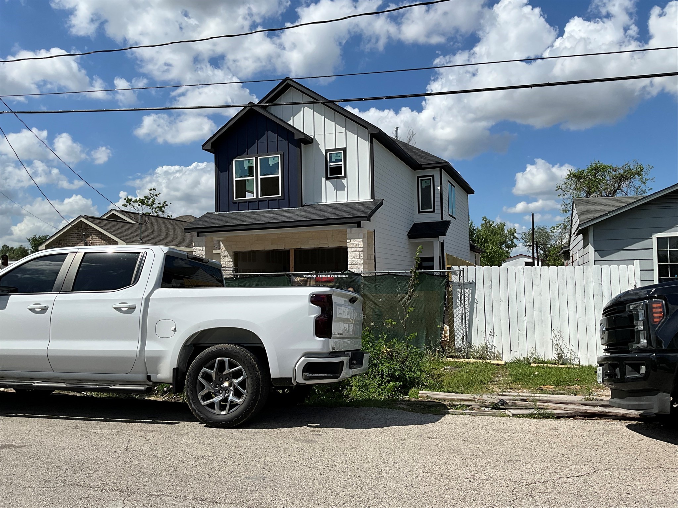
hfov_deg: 61.7
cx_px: 339
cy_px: 254
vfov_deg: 48.2
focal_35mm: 29
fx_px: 568
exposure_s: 1/3788
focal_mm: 3
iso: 25
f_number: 1.8
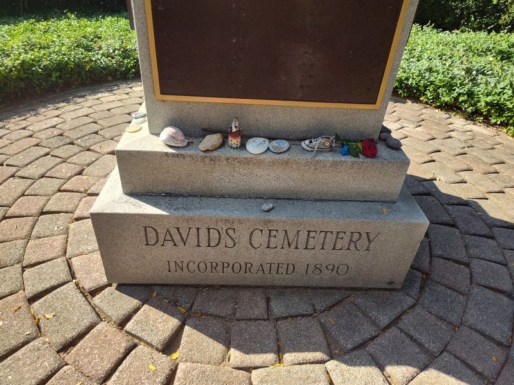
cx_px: 257
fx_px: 342
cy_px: 192
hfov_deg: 73.9
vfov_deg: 58.9
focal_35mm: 23
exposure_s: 1/483
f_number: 1.8
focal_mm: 5.56
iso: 100
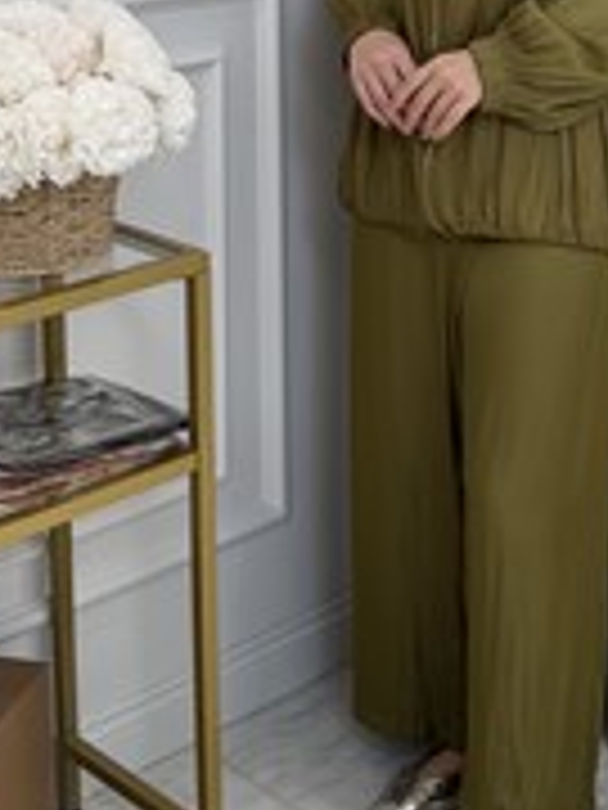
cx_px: 468
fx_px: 1663
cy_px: 38
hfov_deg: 20.5
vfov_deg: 26.2
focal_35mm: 71
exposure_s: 1/121
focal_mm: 6.76
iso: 64
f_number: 1.78
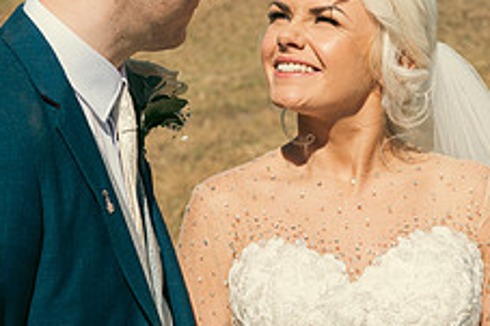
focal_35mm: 115
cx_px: 201
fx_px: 1564
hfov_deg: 17.8
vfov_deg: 11.9
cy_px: 116
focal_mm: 45
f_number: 5.6
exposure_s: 1/800
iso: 100
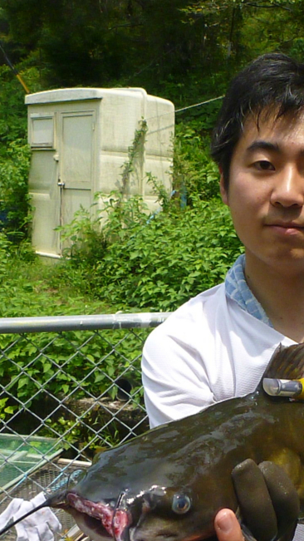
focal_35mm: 48
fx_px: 688
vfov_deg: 42.8
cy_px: 302
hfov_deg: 23.9
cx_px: 296
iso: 500
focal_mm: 4.9
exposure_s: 1/320
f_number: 10
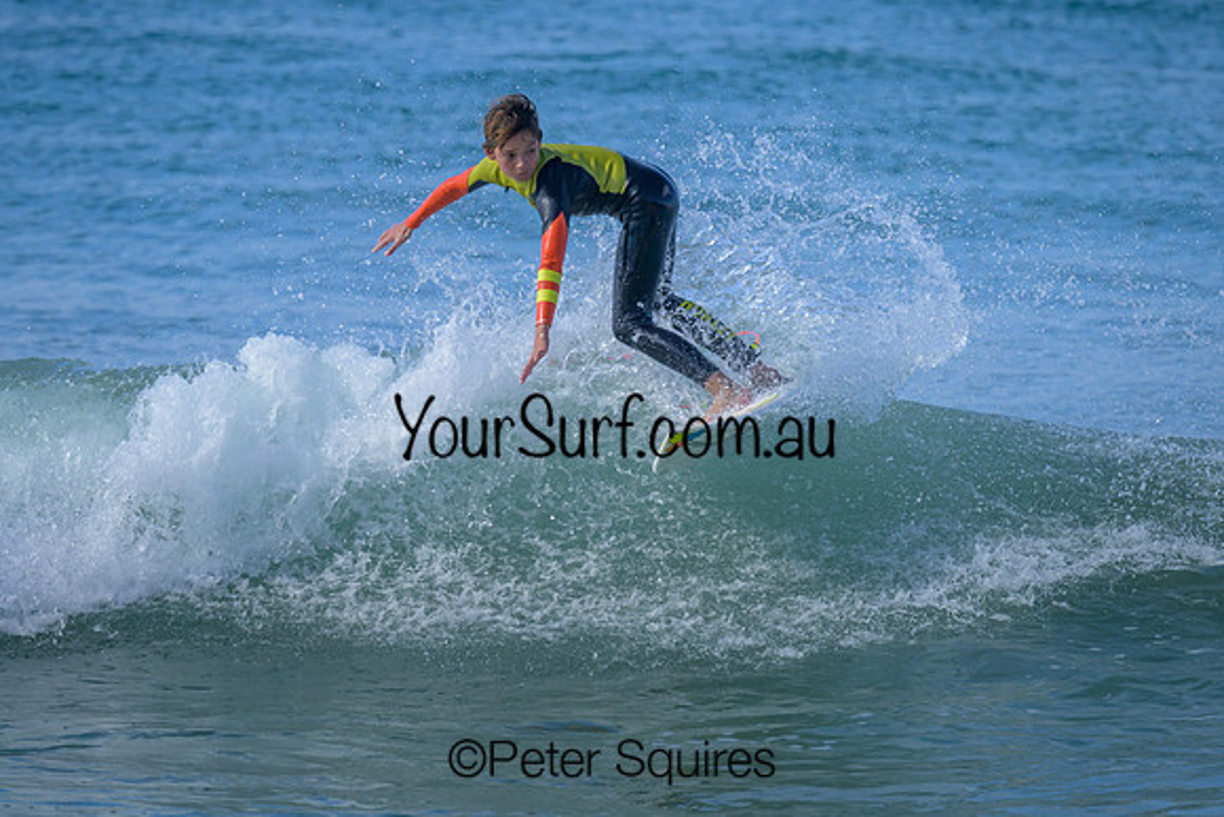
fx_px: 37361
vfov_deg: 1.3
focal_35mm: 1099
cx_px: 641
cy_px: 367
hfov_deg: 1.9
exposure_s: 1/2000
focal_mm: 800
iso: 500
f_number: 6.3
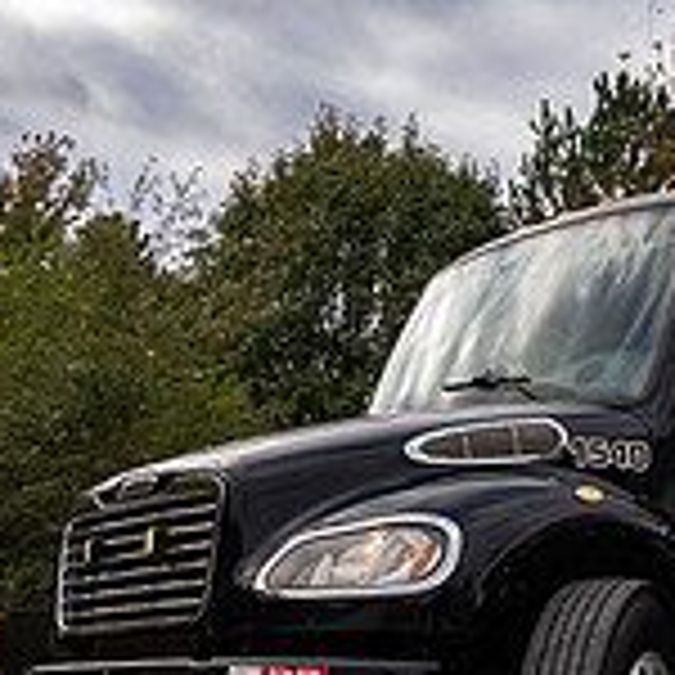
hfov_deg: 20.5
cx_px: 806
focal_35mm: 79
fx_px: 1743
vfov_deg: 21.9
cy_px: 331
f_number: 6.3
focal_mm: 24
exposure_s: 1/160
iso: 100
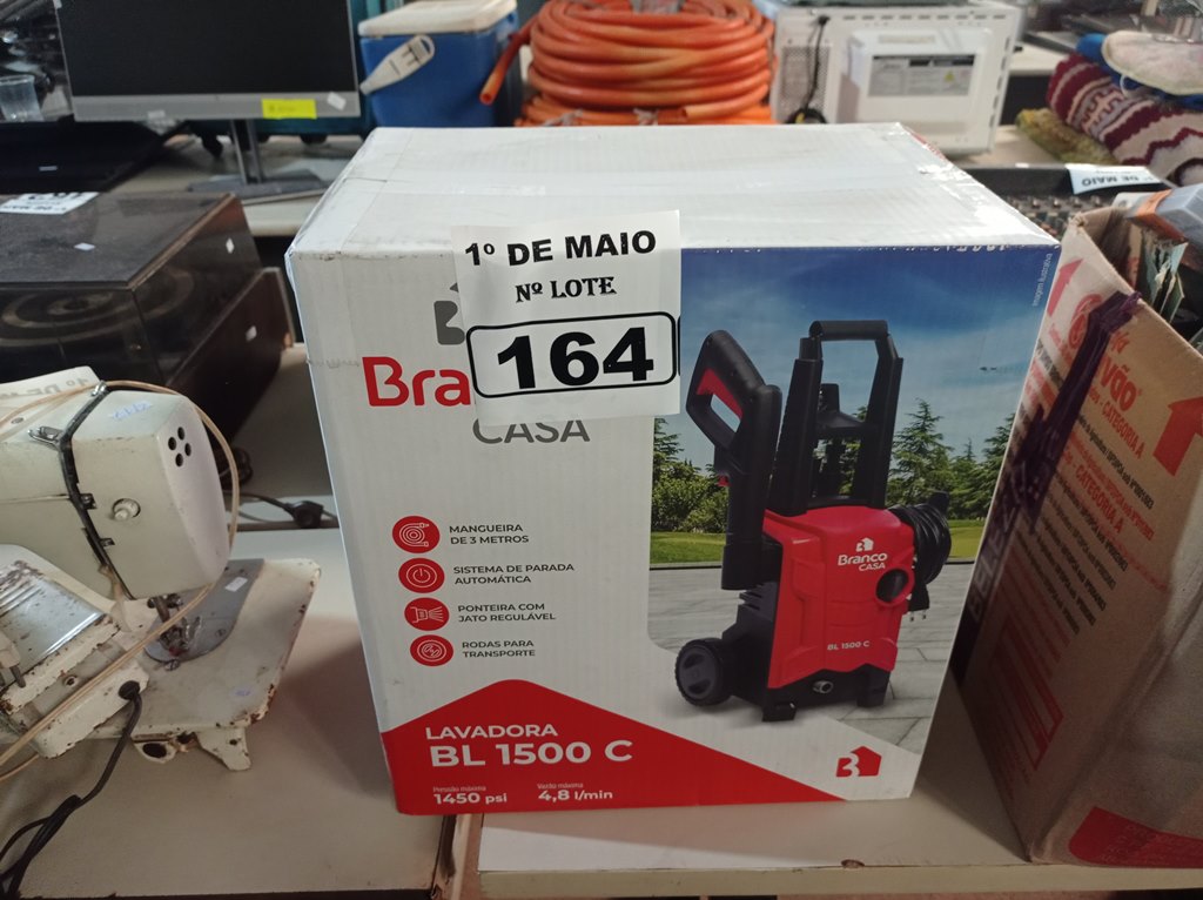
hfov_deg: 63.5
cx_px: 602
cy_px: 450
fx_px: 972
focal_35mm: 28
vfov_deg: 49.7
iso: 570
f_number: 1.79
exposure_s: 1/24
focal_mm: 4.7
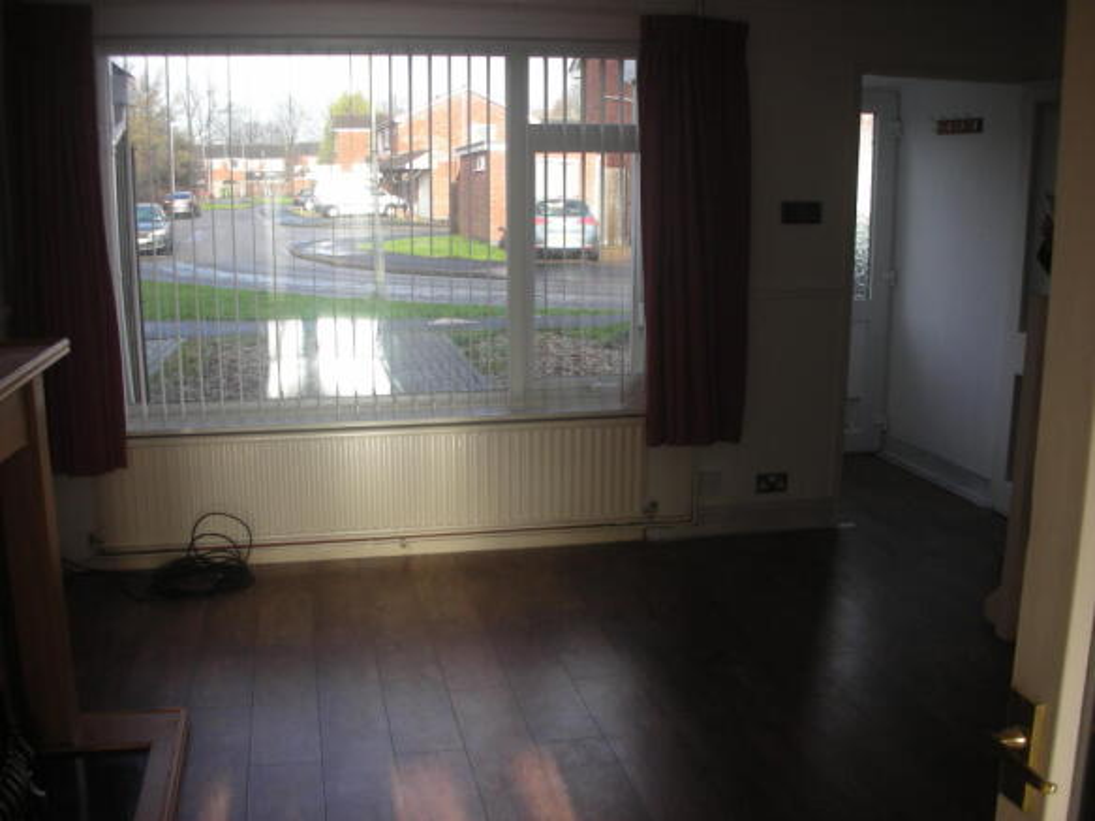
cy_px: 410
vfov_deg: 40.7
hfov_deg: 52.6
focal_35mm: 35
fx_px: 1107
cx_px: 548
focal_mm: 5.8
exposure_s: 1/99.7
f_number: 3
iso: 50
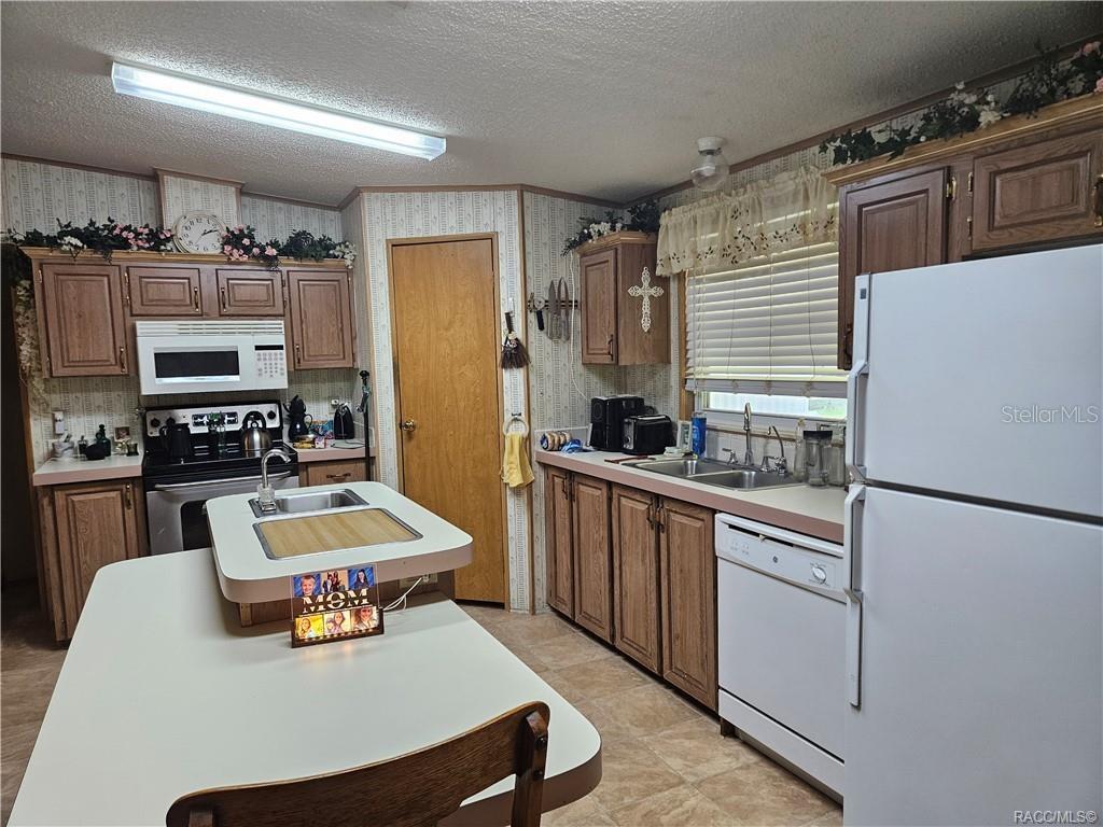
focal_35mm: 23
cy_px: 414
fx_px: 733
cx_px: 552
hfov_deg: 73.9
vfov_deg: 58.9
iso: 160
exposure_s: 1/120
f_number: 1.8
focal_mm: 5.4
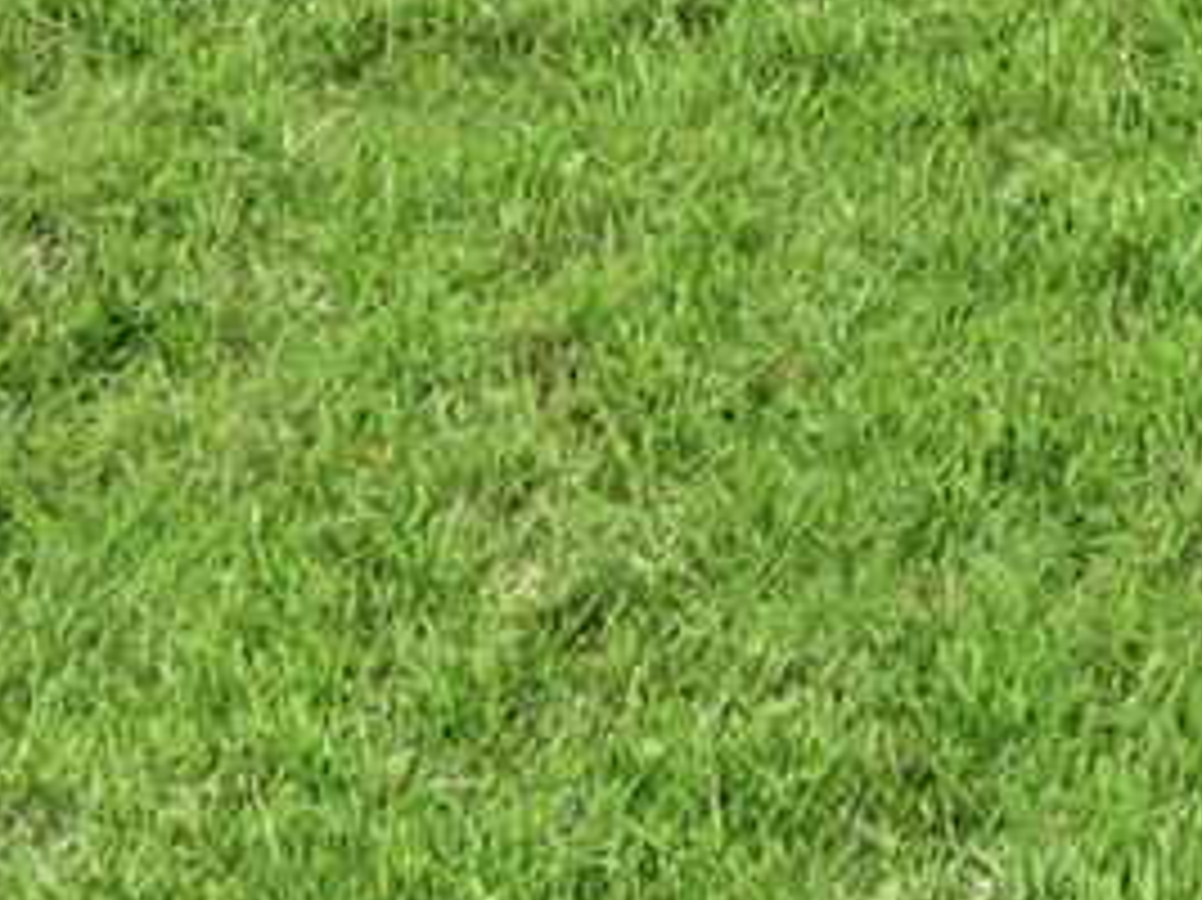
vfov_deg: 9.6
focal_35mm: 94
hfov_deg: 17.0
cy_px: -2196
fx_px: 3263
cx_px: 2183
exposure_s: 1/250
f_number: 8
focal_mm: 8
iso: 125
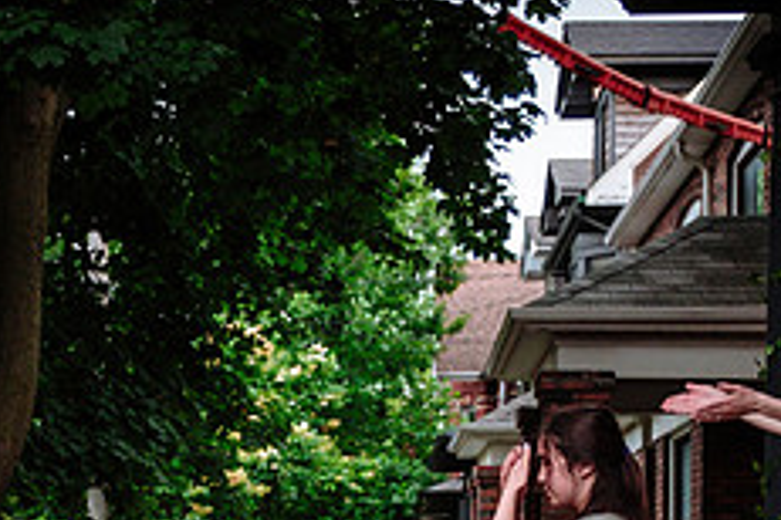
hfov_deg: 23.0
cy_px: 643
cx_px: 223
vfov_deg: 14.9
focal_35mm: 88
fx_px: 1909
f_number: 2.8
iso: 1600
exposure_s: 1/250
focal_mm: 23.4
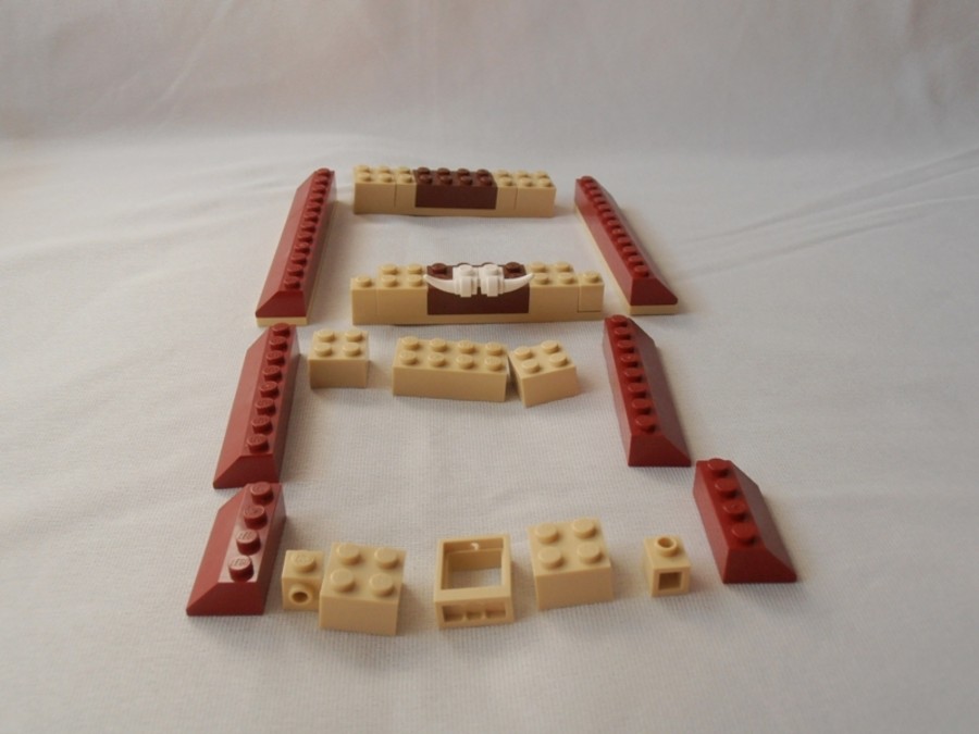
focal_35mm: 37
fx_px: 1046
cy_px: 367
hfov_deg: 50.1
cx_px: 490
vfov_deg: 38.7
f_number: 3.9
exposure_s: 1/80
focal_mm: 6.61
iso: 80
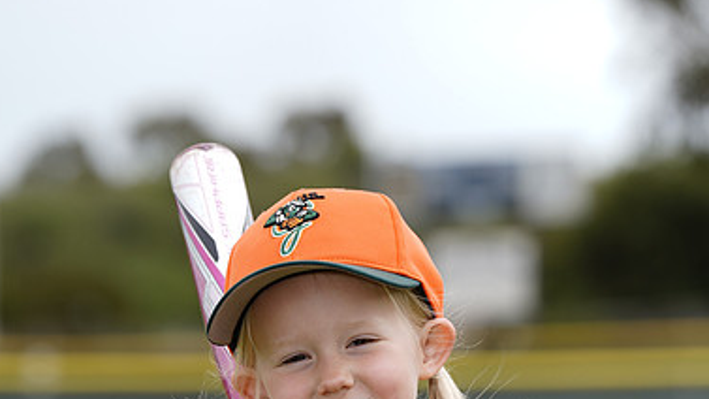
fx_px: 5696
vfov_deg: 4.0
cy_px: 519
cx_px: 351
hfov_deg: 7.1
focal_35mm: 303
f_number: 5.6
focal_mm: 188
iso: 50
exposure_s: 1/250
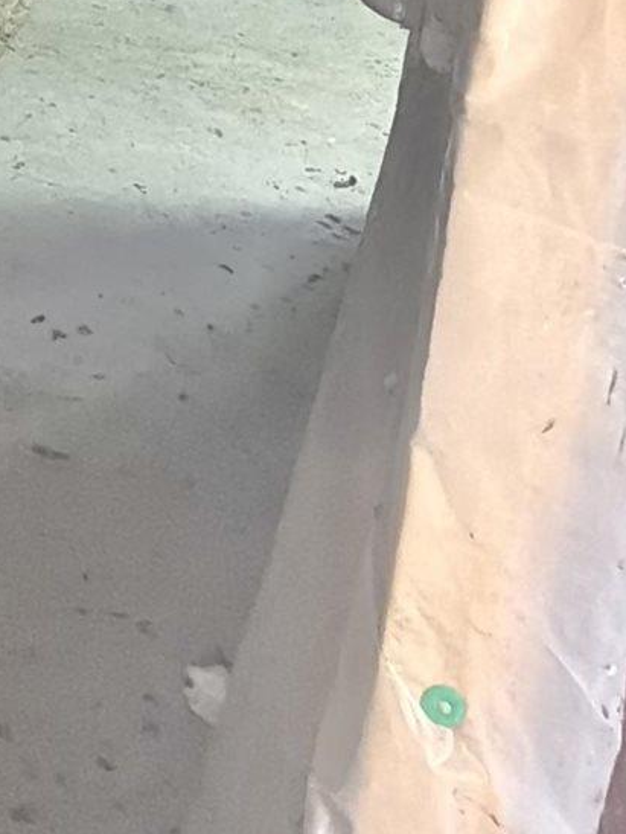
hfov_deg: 13.0
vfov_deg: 16.6
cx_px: -567
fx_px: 2432
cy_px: -605
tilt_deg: -4.1
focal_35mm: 101
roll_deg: -5.9
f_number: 1.78
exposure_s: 1/33
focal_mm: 6.76
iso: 1000
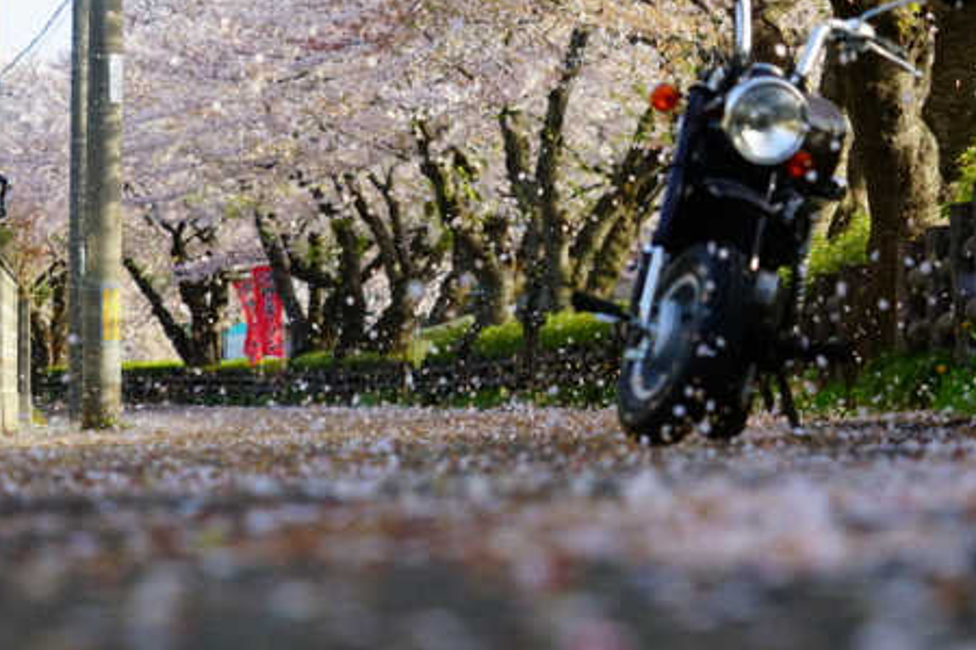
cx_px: 568
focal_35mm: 160
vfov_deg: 8.6
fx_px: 4337
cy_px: 173
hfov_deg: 12.8
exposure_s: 1/2000
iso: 2000
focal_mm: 90
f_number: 5.6
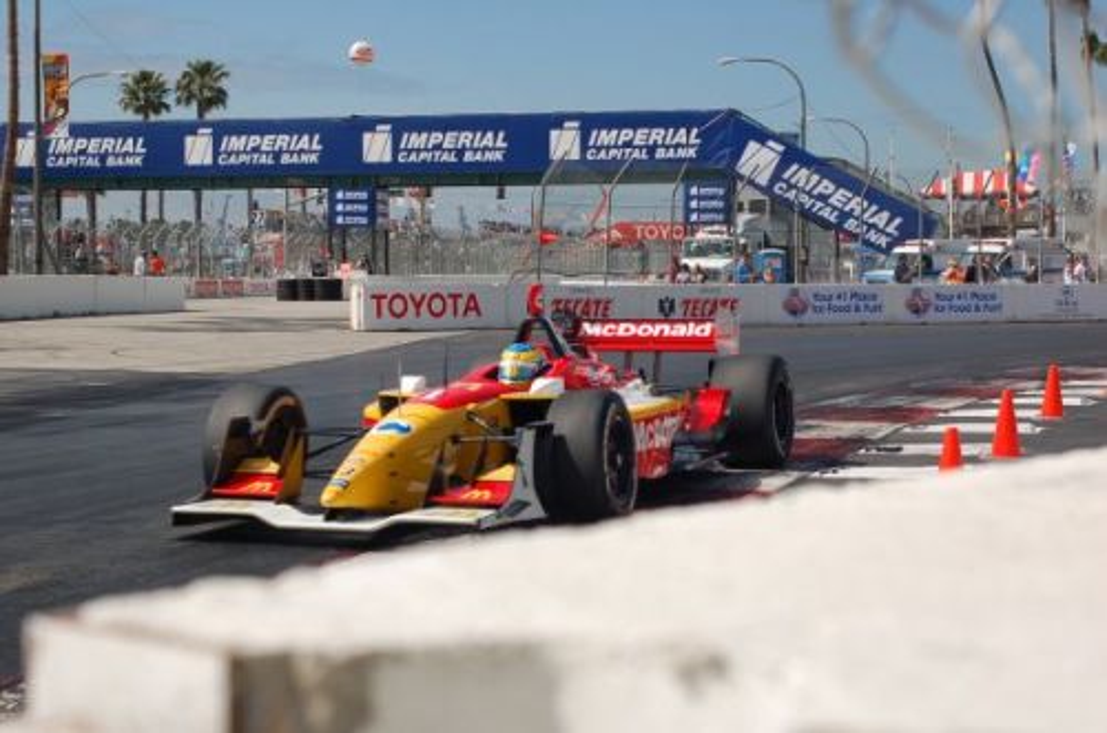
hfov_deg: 32.0
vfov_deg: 21.5
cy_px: 366
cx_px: 554
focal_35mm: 63
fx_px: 1933
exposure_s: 1/1000
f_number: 6.3
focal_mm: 42
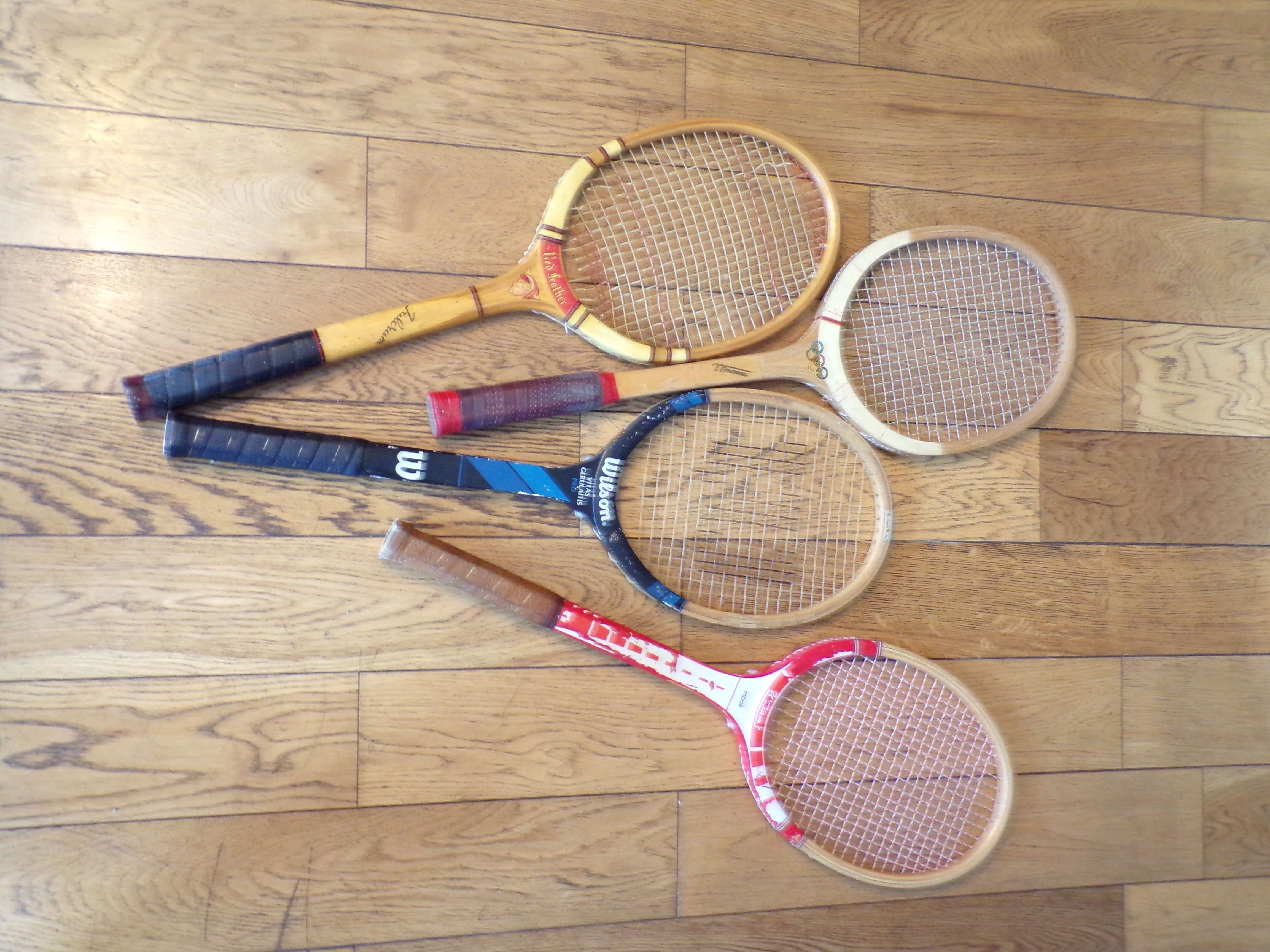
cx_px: 635
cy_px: 476
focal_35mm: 32
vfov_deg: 44.2
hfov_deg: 56.8
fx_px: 1174
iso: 400
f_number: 3.2
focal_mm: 5.8
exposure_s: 1/12
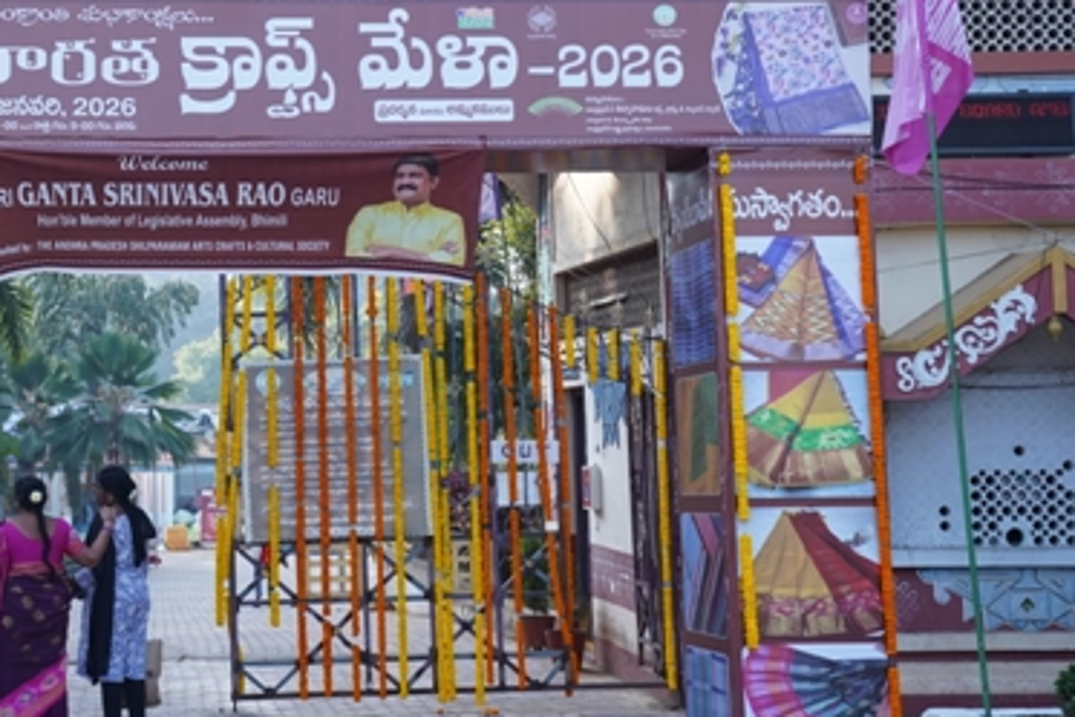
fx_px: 2001
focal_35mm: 67
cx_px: 239
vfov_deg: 20.3
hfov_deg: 29.5
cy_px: 281
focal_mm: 39
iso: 250
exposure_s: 1/125
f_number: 6.3
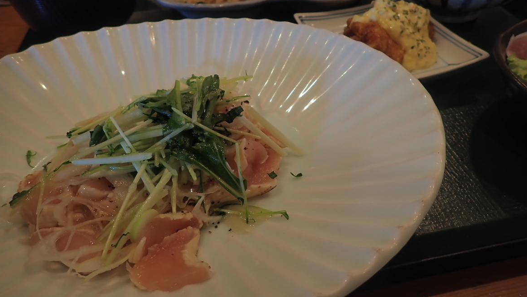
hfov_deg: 67.9
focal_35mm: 28
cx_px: 269
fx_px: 391
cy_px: 112
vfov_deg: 41.2
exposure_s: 1/60
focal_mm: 4.5
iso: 200
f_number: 2
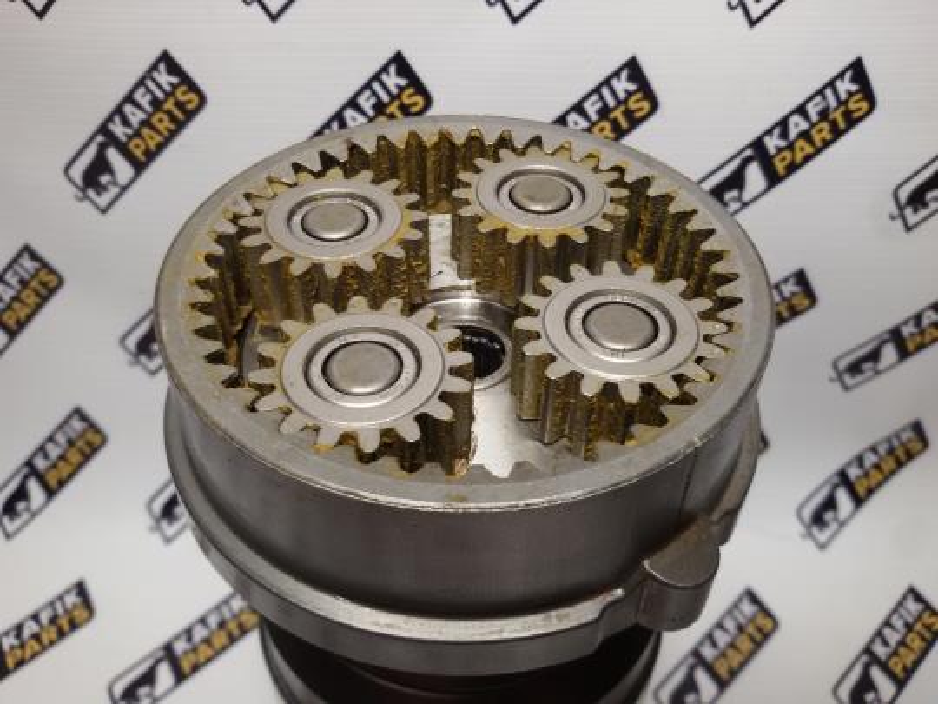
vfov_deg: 45.4
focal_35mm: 31
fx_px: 840
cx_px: 469
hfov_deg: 58.4
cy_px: 352
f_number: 2.4
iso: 64
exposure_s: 1/33
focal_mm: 2.93
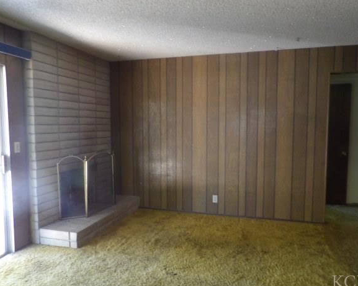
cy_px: 146
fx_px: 275
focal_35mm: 26
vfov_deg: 54.9
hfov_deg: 66.0
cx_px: 186
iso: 476
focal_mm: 4.3
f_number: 2.8
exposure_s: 1/17
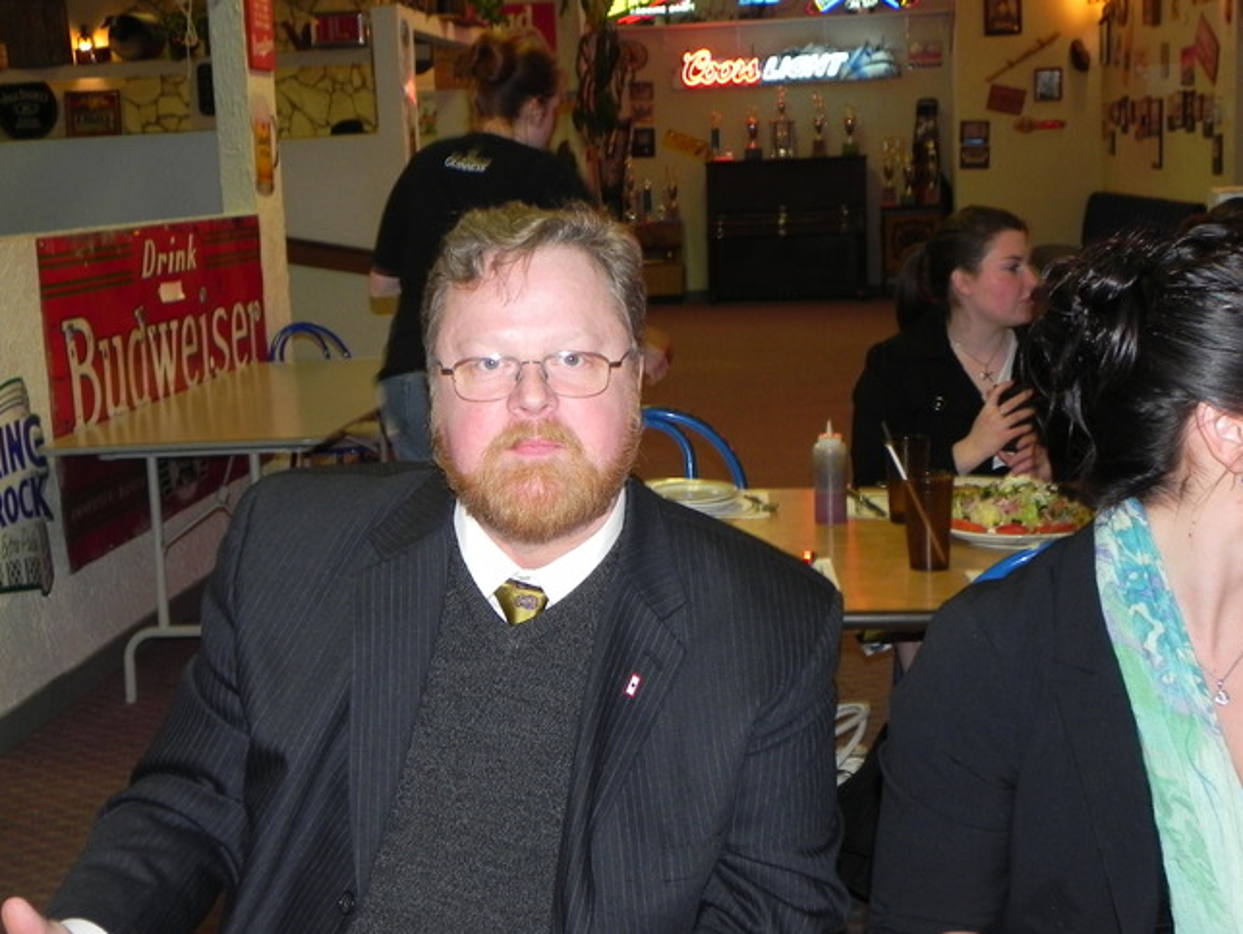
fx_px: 1653
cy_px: 452
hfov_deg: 41.1
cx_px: 524
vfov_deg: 31.5
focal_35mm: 46
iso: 200
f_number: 3.2
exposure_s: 1/30
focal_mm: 6.6
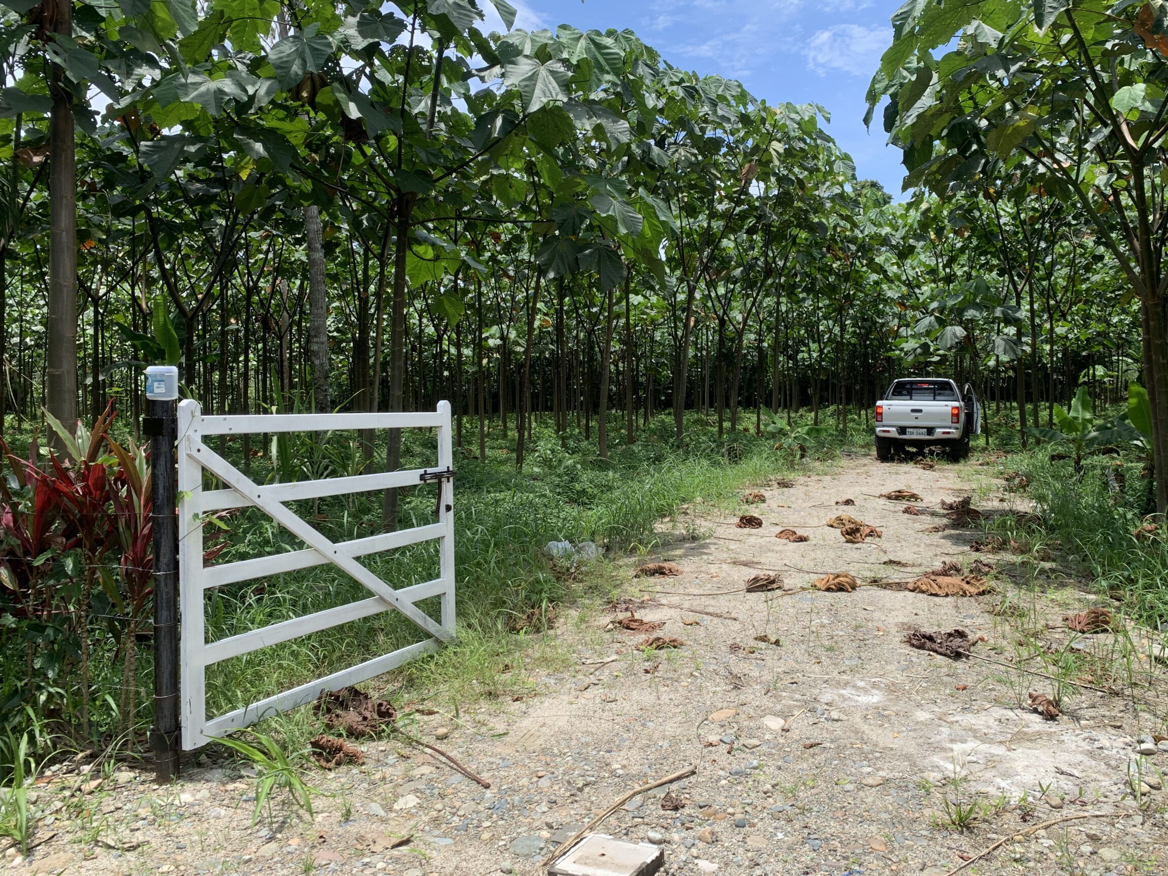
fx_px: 978
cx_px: 643
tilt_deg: -0.3
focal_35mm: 29
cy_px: 407
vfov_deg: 48.2
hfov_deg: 61.5
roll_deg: +1.3
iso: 25
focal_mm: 4.25
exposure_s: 1/1536
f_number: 1.8
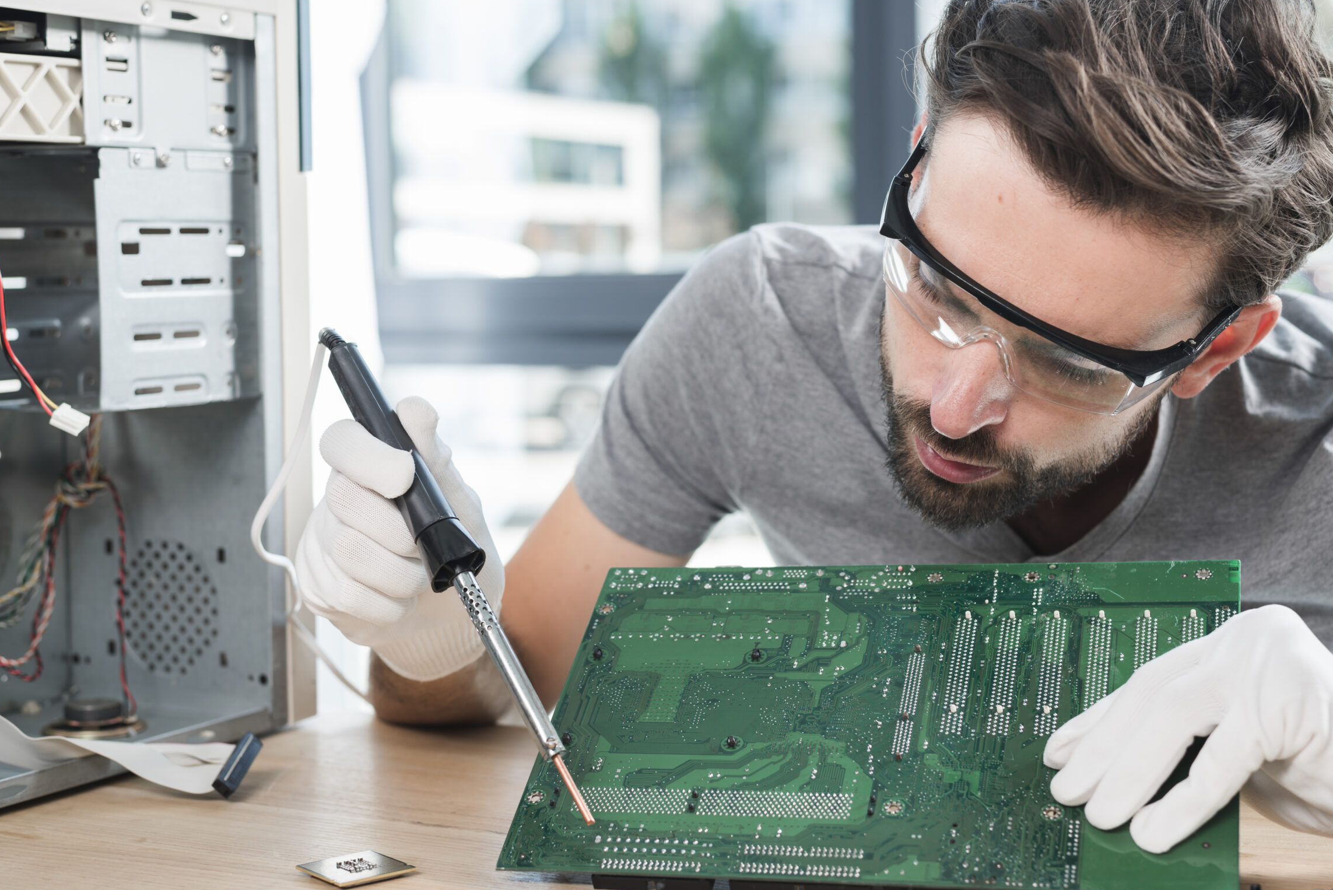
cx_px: 724
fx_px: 2074
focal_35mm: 56
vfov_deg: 24.2
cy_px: 439
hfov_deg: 35.6
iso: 160
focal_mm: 50
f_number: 4
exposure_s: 1/100
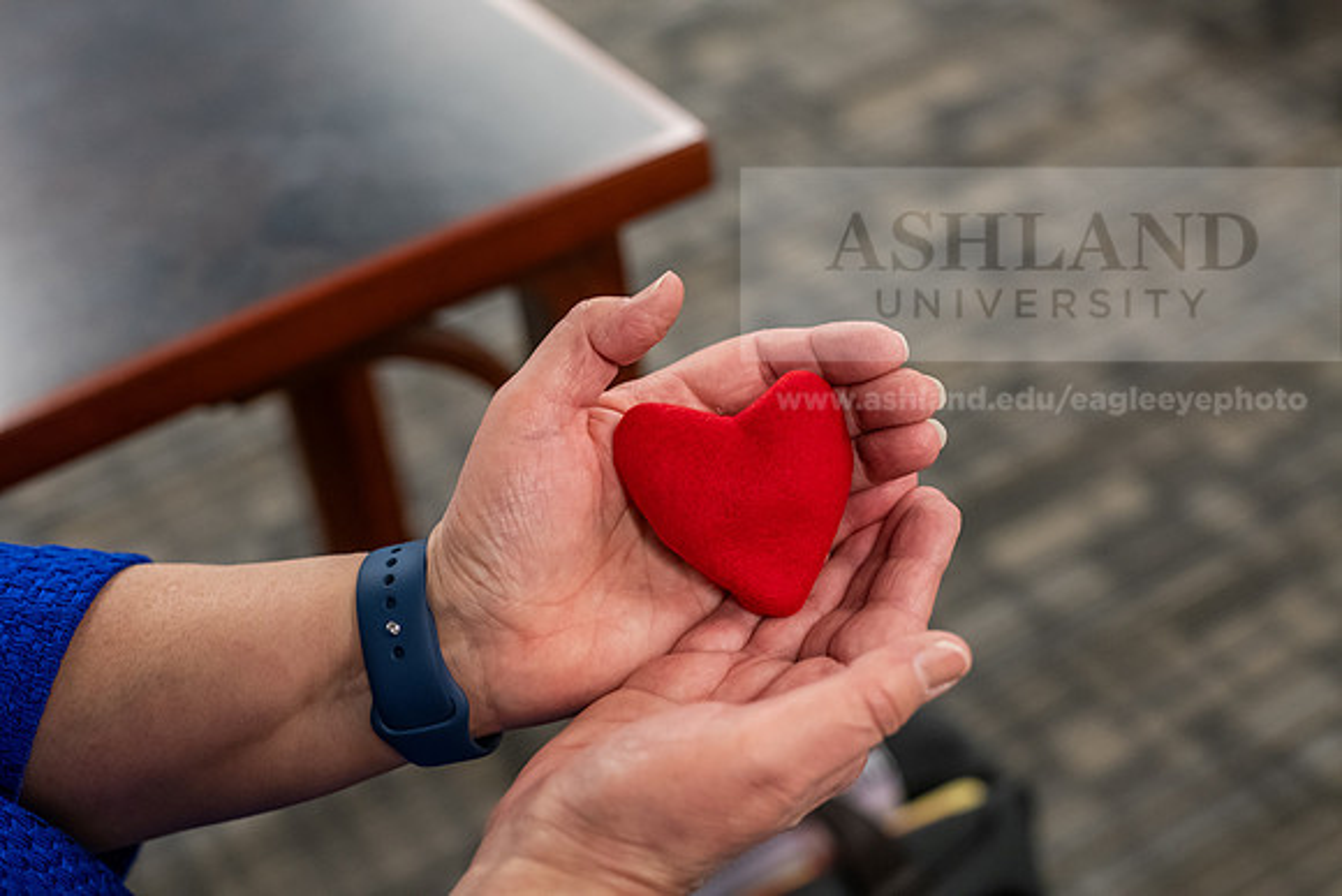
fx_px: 1864
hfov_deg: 39.6
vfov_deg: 27.0
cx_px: 671
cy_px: 448
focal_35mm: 50
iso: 2500
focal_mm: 50
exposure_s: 1/160
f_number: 3.2
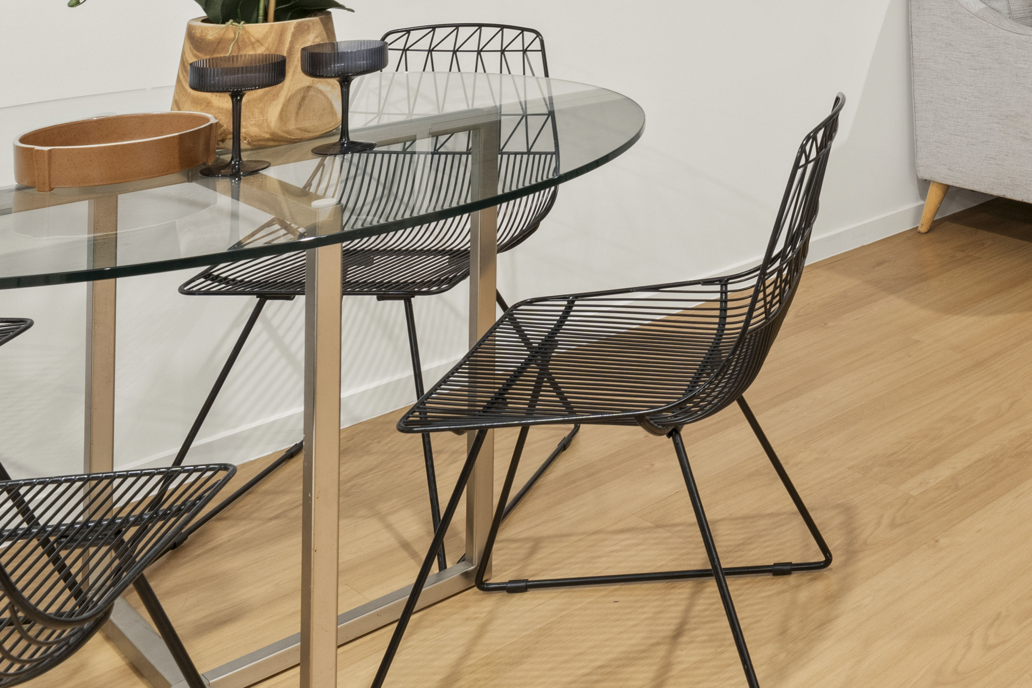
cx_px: 1166
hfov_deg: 36.2
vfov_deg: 25.7
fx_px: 1290
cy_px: -201
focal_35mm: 45
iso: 320
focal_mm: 14
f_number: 8
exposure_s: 1.3
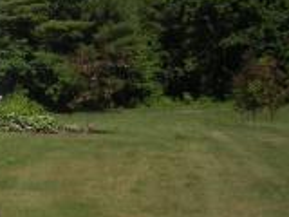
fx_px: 1060
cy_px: -33
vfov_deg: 11.5
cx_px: -226
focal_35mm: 127
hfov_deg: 13.9
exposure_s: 1/418
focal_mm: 6.3
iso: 64
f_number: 5.6
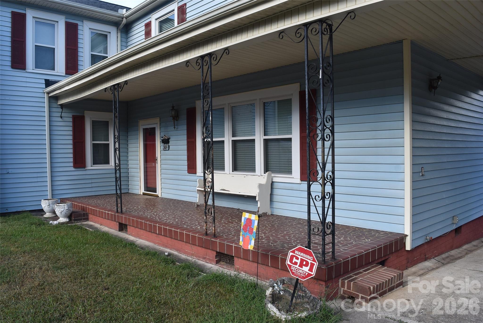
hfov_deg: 67.4
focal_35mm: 27
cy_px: 162
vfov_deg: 48.0
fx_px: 362
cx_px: 242
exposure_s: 1/250
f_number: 8
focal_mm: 18
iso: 320
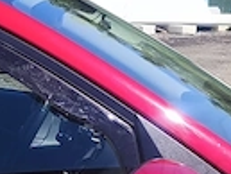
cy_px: 255
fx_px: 1189
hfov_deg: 10.8
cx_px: -97
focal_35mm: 178
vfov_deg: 8.2
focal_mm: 5.35
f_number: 1.7
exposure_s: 1/2351
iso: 80
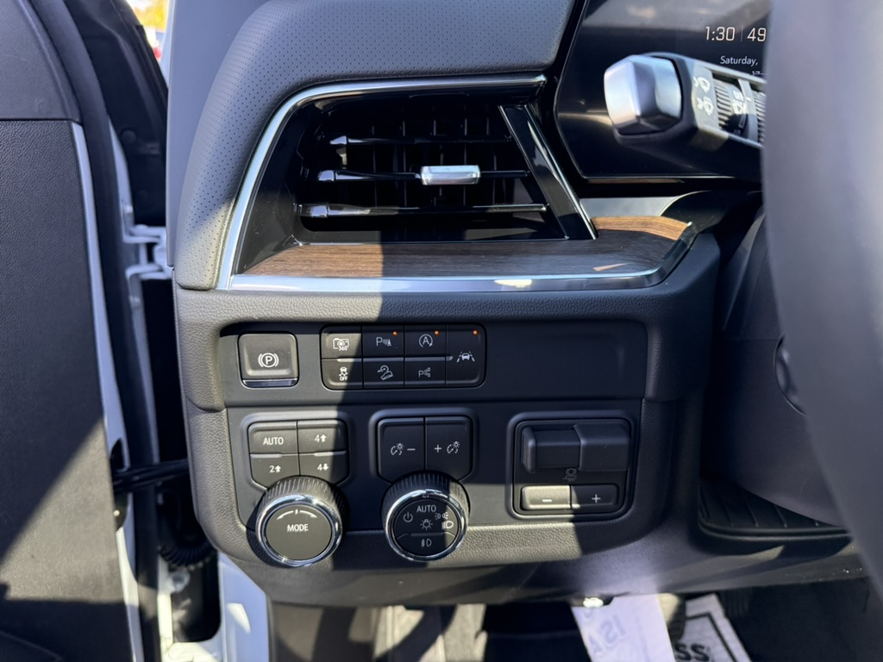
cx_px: 442
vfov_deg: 56.8
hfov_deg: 71.6
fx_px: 612
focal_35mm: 24
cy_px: 331
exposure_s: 1/240
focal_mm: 6.76
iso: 200
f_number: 1.78
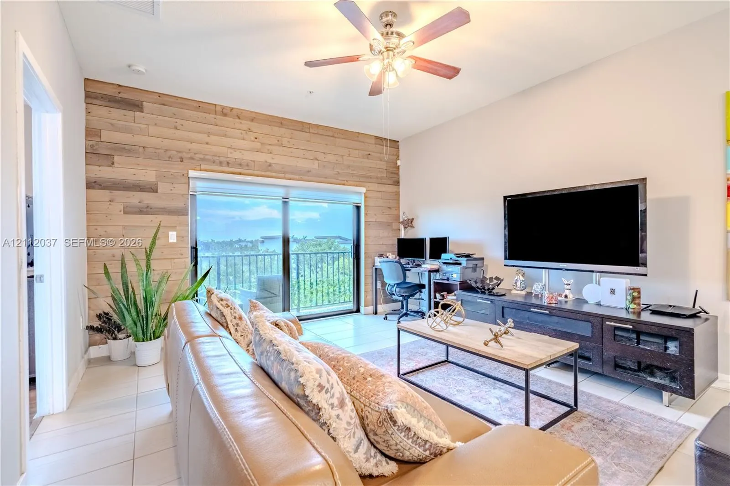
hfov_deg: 96.7
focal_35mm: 16
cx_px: 365
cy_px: 243
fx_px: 324
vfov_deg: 73.7
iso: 1600
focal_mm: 16
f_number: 8
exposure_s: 1/800
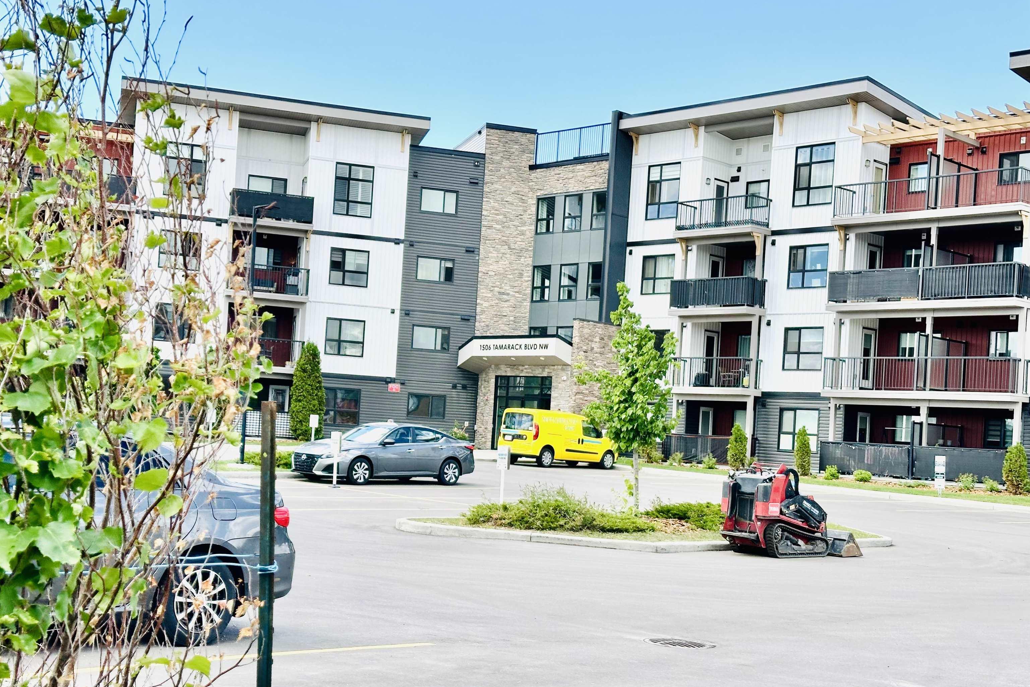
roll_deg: -2.9
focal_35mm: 50
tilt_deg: +0.6
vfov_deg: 27.0
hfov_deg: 39.6
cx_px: 515
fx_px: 1431
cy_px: 379
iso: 64
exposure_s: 1/1667
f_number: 1.78
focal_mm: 6.86
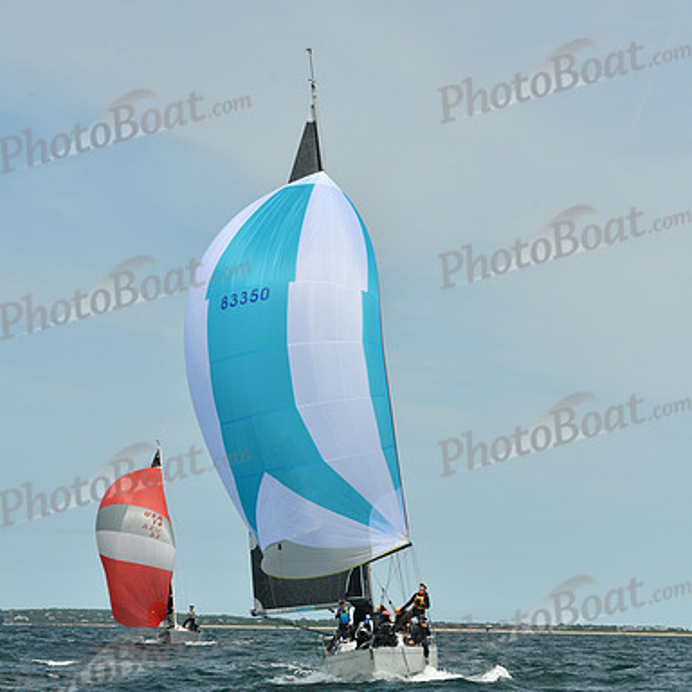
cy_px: 362
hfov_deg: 14.8
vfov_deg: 14.8
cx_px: 345
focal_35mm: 118
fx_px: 2669
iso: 320
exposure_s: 1/1250
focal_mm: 92
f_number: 10
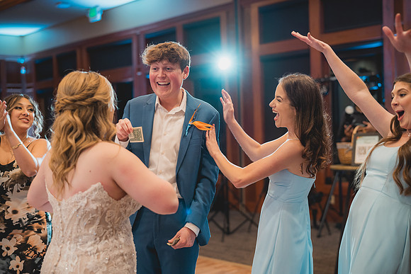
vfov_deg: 27.0
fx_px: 571
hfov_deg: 39.6
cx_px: 206
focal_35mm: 50
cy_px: 137
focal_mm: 50
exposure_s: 1/160
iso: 1250
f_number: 2
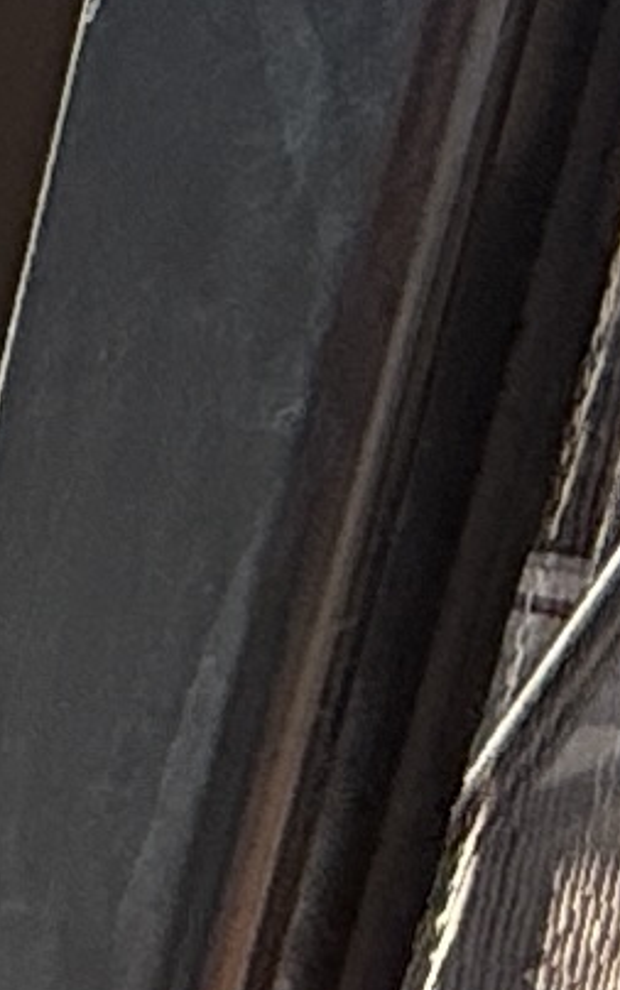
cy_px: 1282
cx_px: -1735
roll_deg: -1.8
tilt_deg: -22.1
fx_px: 3996
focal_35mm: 148
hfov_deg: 7.0
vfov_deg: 13.6
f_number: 2.2
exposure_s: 1/439
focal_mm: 2.22
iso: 64
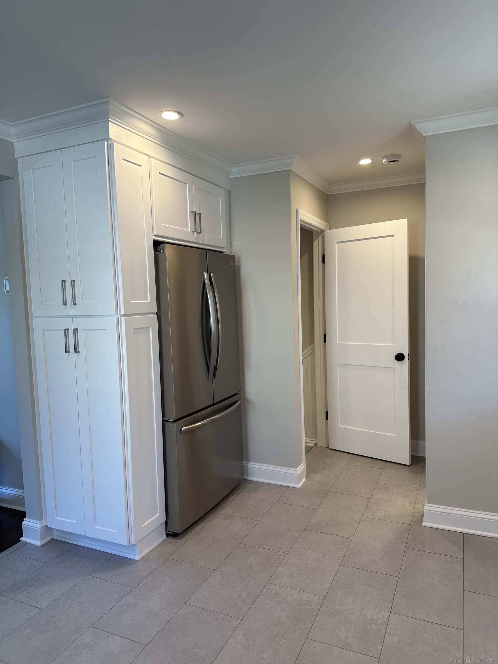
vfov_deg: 71.6
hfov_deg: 56.8
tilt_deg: -3.8
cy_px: 332
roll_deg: +0.9
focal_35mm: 24
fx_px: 460
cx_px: 249
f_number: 1.78
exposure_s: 1/120
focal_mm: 6.86
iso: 100
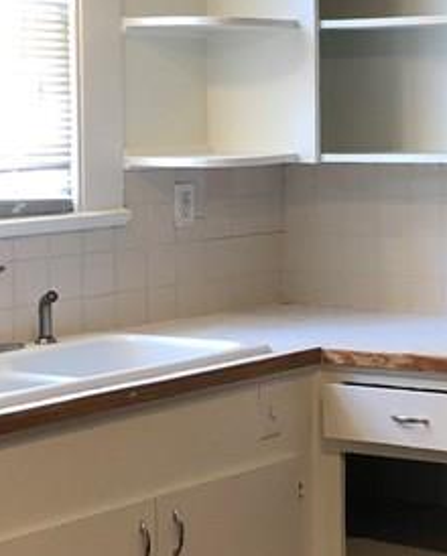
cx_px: 484
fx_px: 1683
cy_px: 124
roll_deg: +1.6
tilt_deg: -1.0
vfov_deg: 18.6
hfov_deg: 14.8
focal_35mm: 102
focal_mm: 4
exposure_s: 1/24
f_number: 1.8
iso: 32
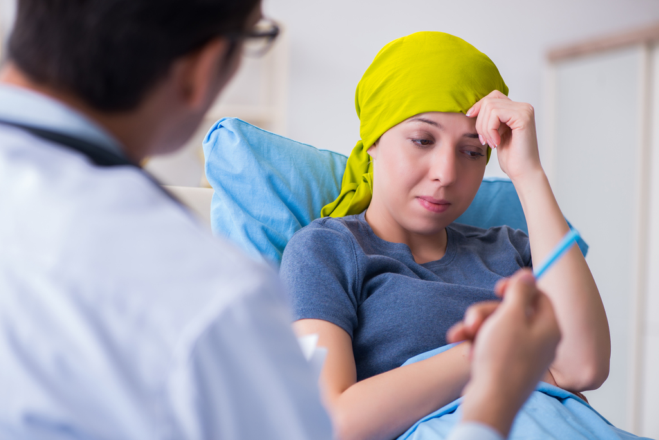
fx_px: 1923
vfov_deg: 13.0
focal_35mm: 105
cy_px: 220
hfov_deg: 19.5
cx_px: 330
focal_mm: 105
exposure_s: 1/100
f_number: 5
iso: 160
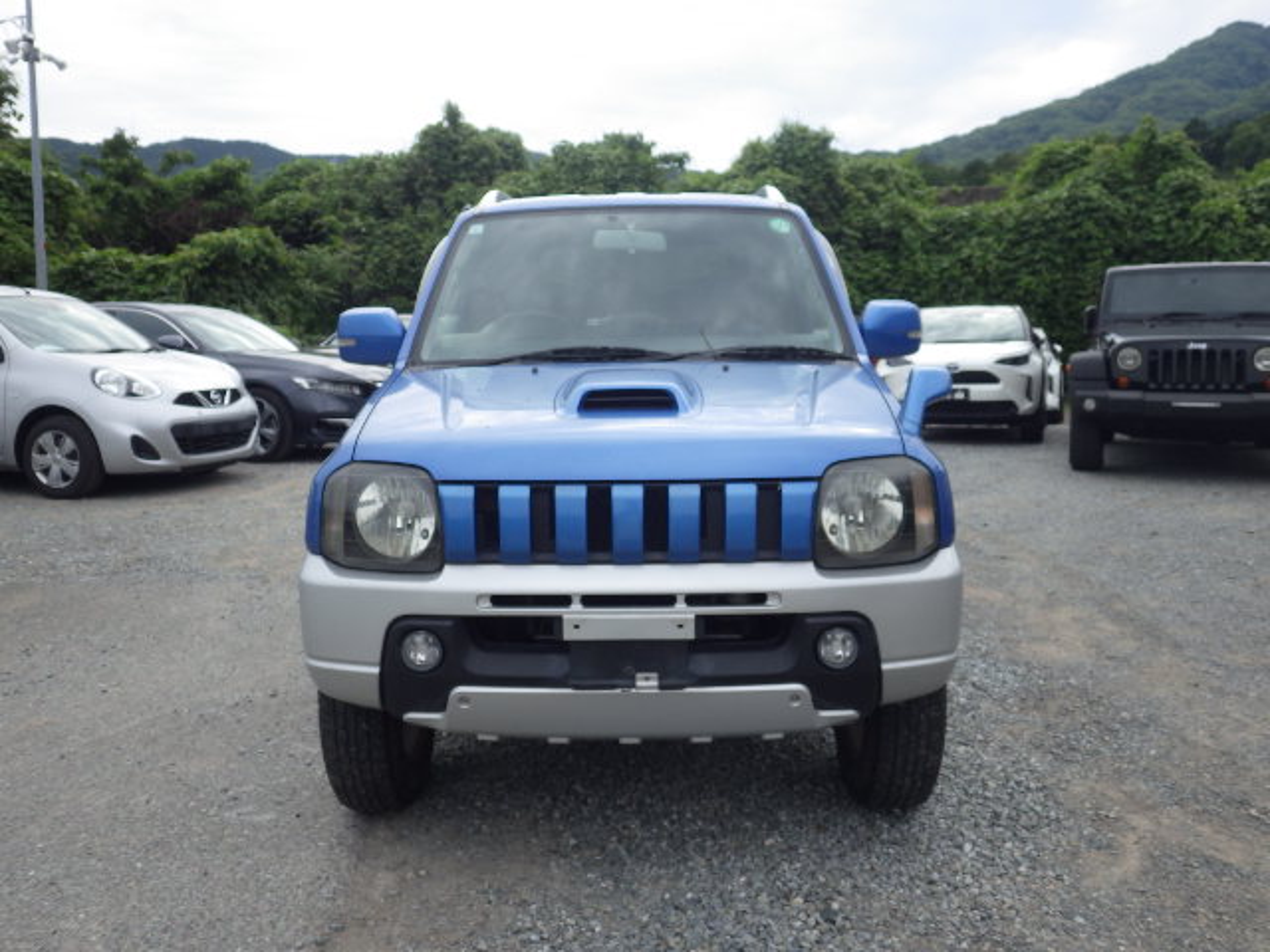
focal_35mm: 31
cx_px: 635
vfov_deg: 45.4
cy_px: 476
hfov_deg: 58.4
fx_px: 1137
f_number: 3.1
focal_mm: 5.5
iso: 125
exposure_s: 1/400
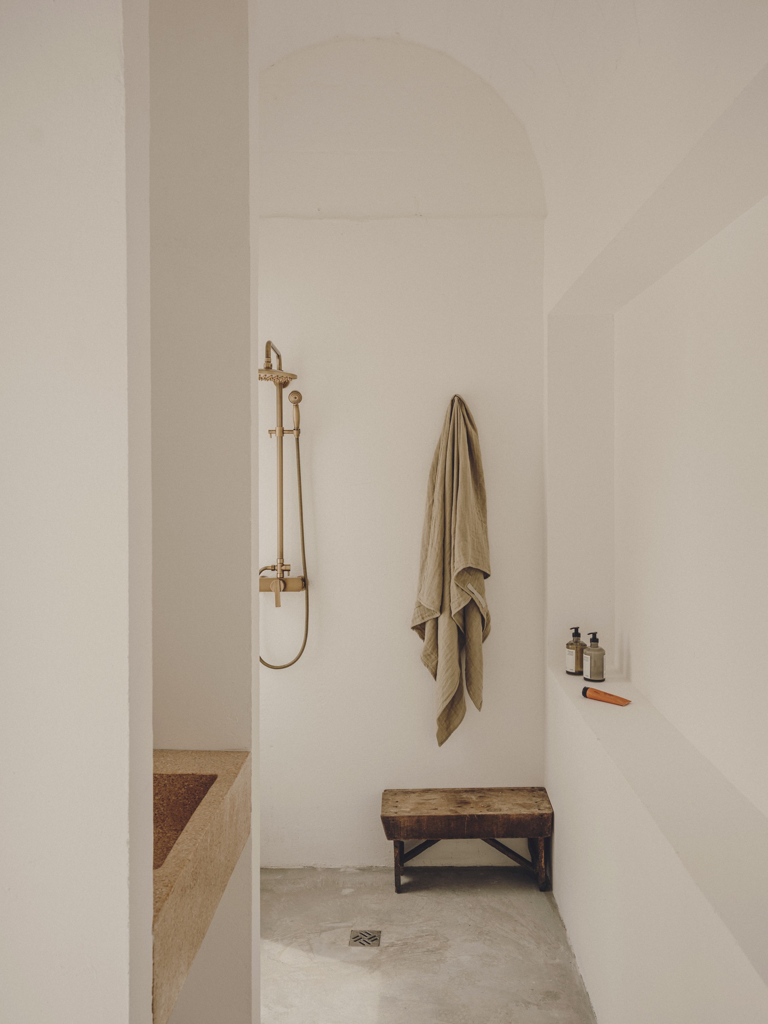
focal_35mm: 29
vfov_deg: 61.7
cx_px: 384
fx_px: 858
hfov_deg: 48.2
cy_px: 512
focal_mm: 36.9
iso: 100
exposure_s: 1/12
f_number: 10
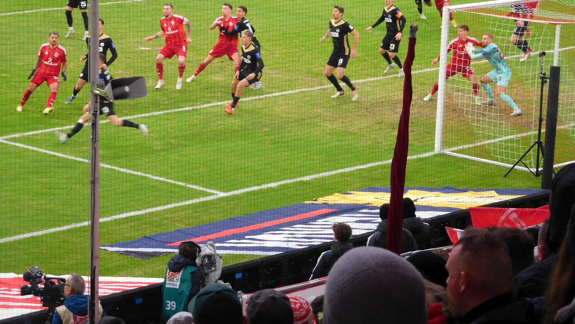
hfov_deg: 15.7
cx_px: 286
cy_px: 166
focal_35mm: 137
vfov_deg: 8.9
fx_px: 2089
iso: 400
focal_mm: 22.3
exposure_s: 1/125
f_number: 5
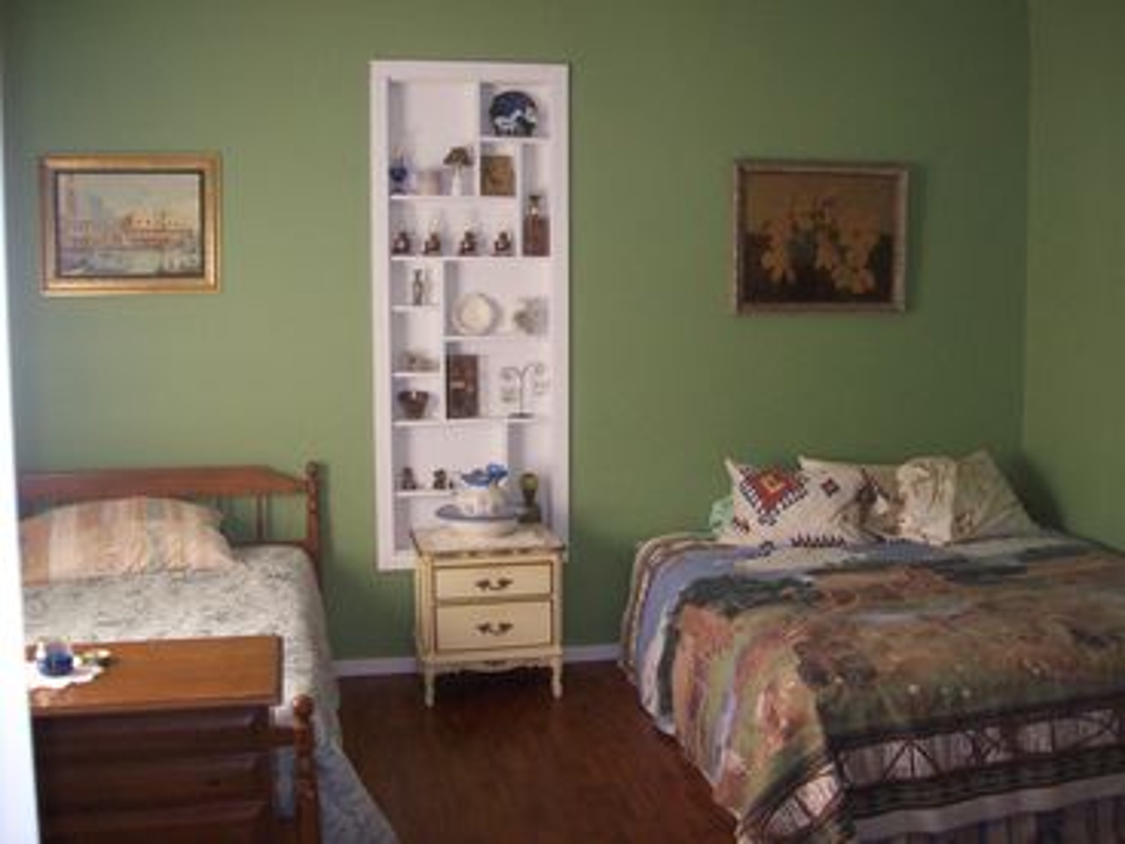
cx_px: 562
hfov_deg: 51.4
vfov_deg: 39.7
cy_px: 422
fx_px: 1170
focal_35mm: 36
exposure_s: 1/64
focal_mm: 6
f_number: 2.7
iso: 200
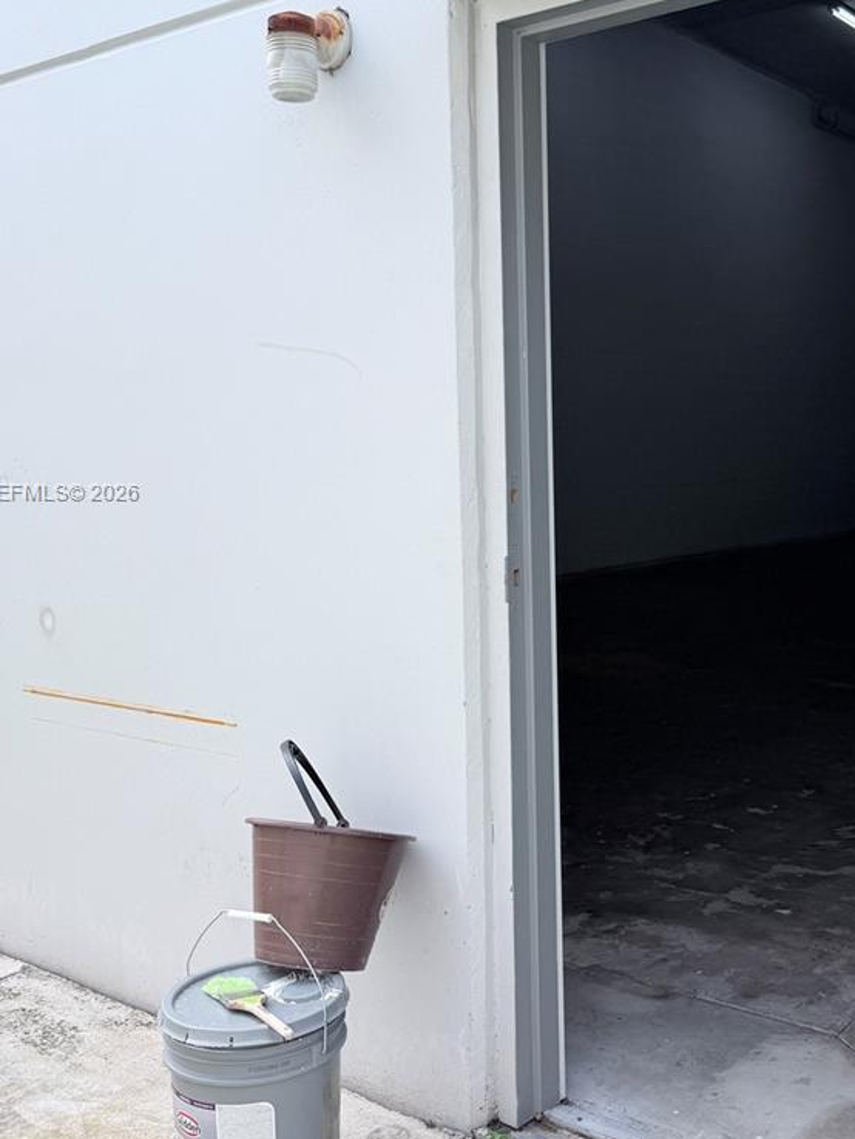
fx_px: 1284
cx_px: 546
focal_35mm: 39
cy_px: 494
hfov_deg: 36.6
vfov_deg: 47.7
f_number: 1.78
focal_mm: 6.76
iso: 80
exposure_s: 1/1410
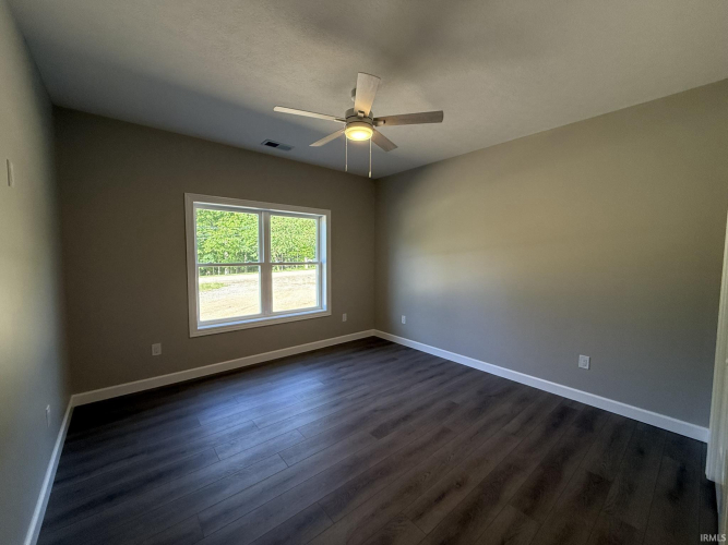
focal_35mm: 14
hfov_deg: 102.1
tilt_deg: -3.2
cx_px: 364
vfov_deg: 85.7
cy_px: 272
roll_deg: +0.1
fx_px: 294
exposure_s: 1/120
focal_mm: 2.22
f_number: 2.2
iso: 160
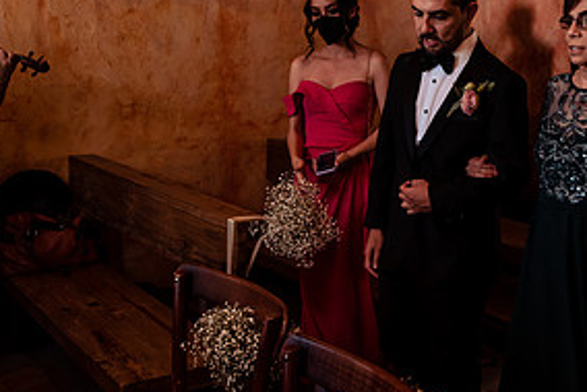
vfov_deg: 27.2
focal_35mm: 49
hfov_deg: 39.3
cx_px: 436
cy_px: 90
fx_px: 800
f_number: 3.5
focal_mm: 24
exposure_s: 1/100
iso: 800
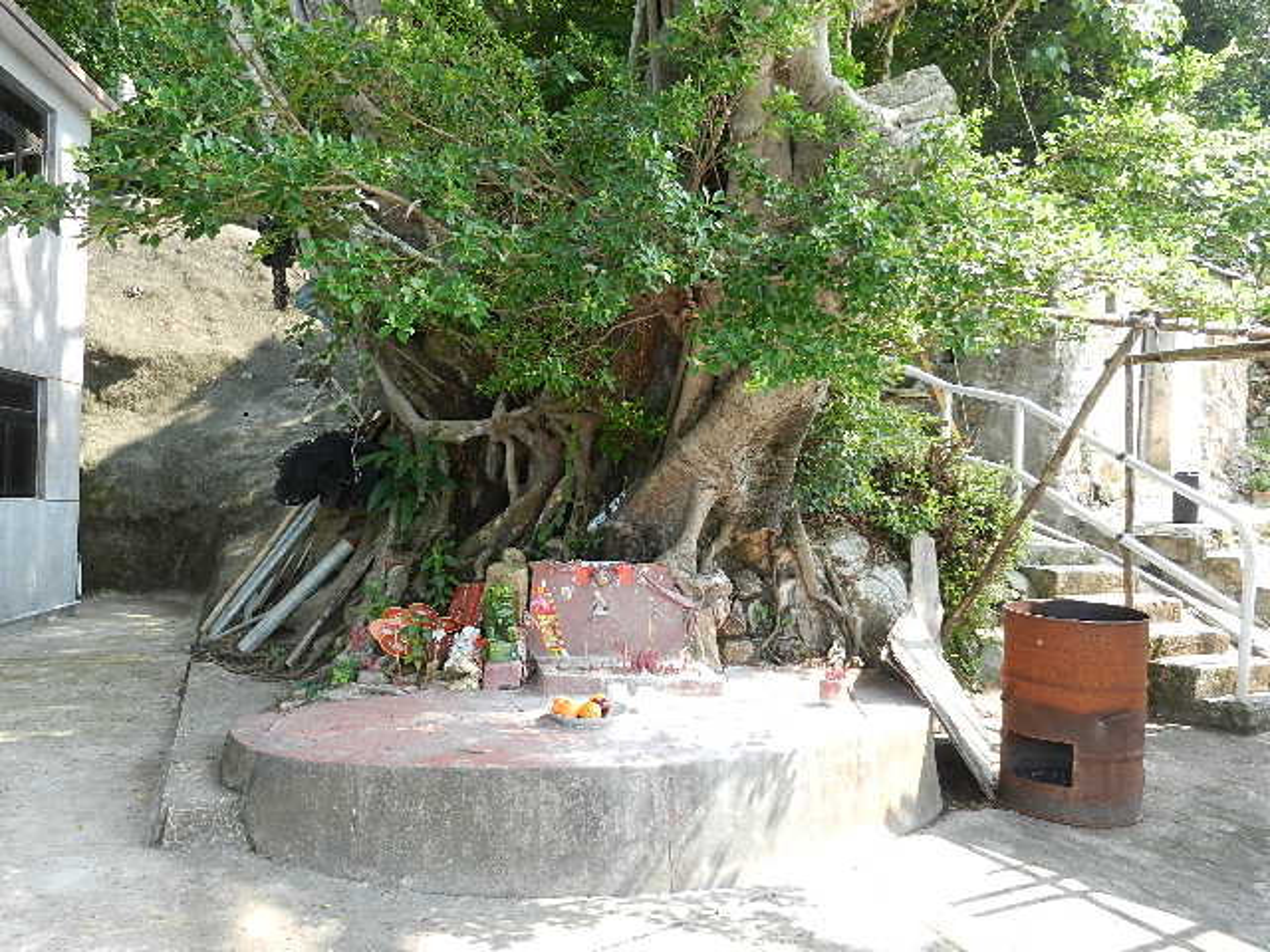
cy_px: 476
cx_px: 635
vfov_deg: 48.2
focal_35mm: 29
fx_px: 1064
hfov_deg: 61.7
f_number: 3.6
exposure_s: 1/160
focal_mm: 5.1
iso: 160
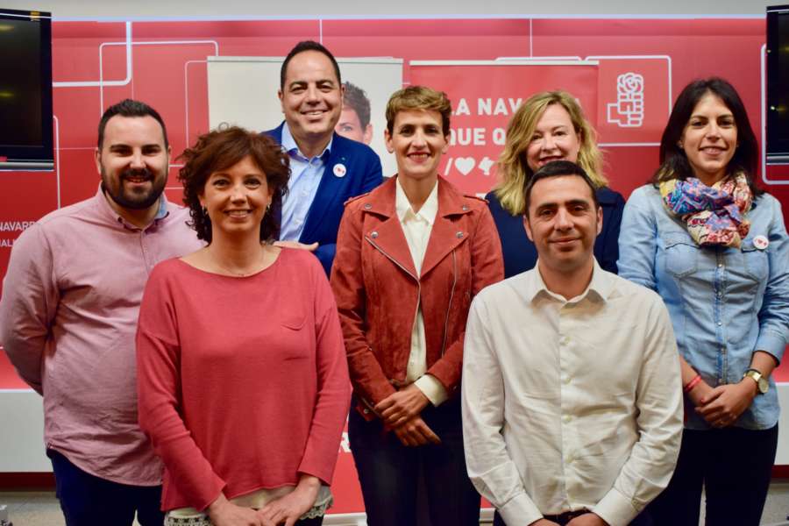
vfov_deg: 28.9
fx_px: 1019
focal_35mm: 46
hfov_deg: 42.3
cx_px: 394
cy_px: 263
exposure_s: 1/80
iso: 400
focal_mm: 31
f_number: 4.5
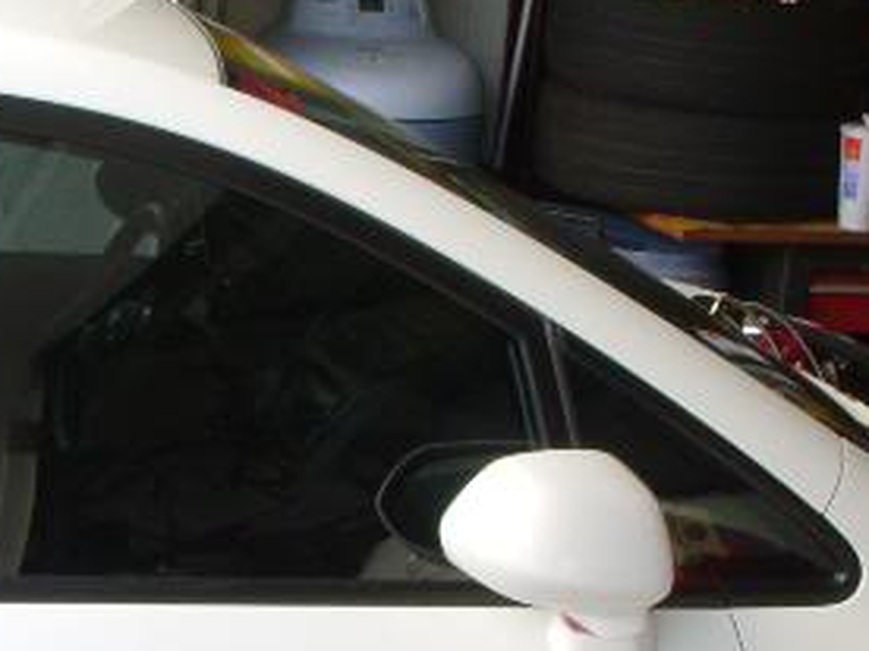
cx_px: 255
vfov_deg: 13.4
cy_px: 428
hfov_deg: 17.8
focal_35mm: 110
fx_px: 2761
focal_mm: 6.3
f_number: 3.3
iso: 100
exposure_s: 1/50
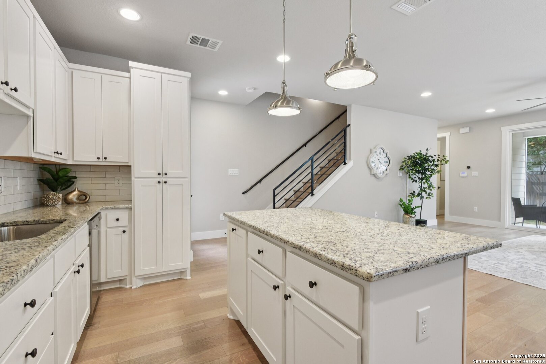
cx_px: 273
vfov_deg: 73.8
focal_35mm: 16
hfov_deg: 96.7
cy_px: 182
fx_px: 243
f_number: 8
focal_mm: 16
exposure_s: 1/15
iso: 900
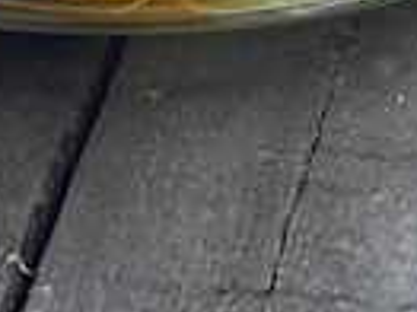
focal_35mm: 254
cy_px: -449
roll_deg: -0.1
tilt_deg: -21.7
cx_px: 258
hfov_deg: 7.8
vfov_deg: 5.6
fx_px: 3057
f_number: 2
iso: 20
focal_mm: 6
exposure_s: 1/173
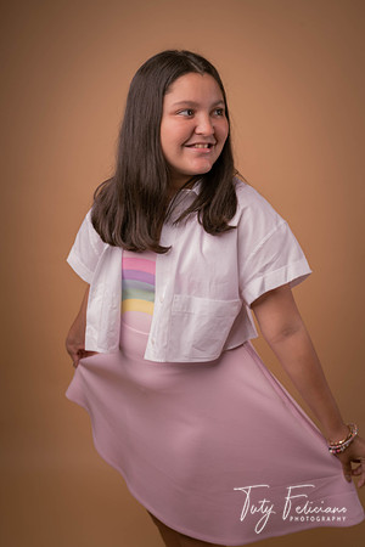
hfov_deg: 37.9
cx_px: 182
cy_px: 274
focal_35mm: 35
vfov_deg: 54.4
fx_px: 532
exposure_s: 1/200
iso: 64
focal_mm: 35
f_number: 7.1
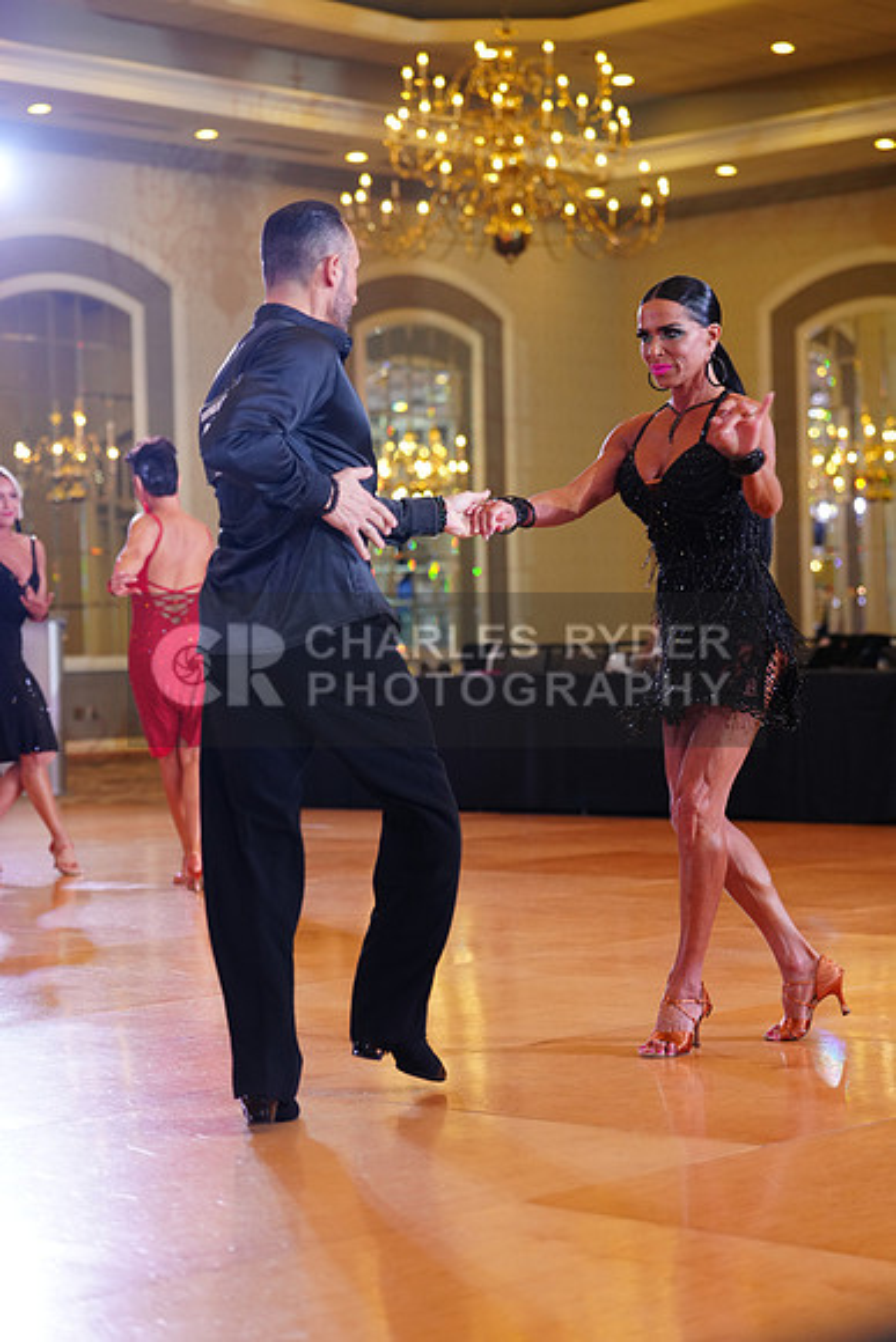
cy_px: 671
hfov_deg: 18.2
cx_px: 448
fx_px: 2798
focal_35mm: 75
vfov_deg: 27.0
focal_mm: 75
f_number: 3.2
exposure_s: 1/200
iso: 1000
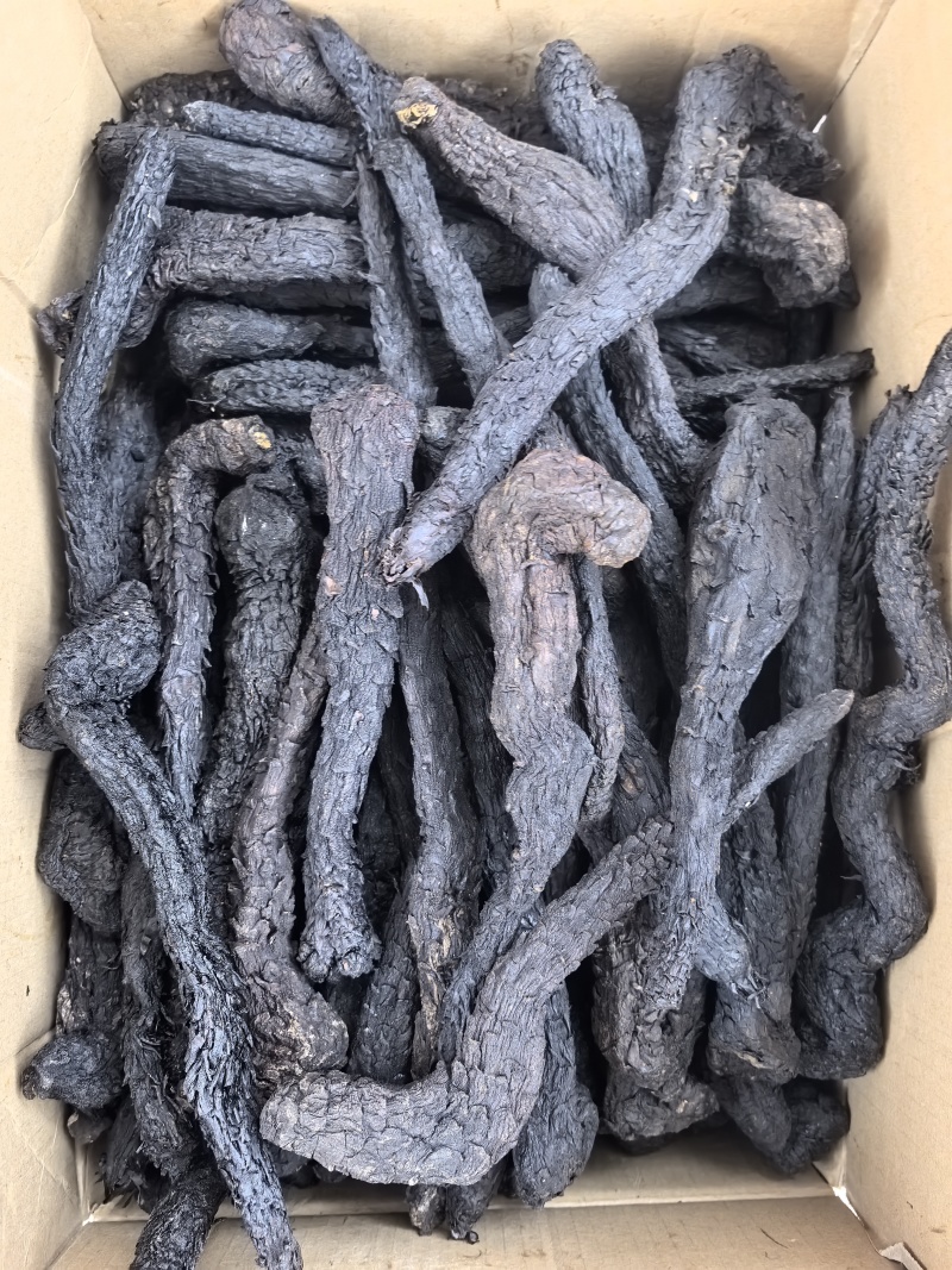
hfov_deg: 51.3
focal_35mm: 27
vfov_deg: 65.3
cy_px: 635
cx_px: 476
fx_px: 990
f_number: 2
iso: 640
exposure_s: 1/25
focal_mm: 6.98
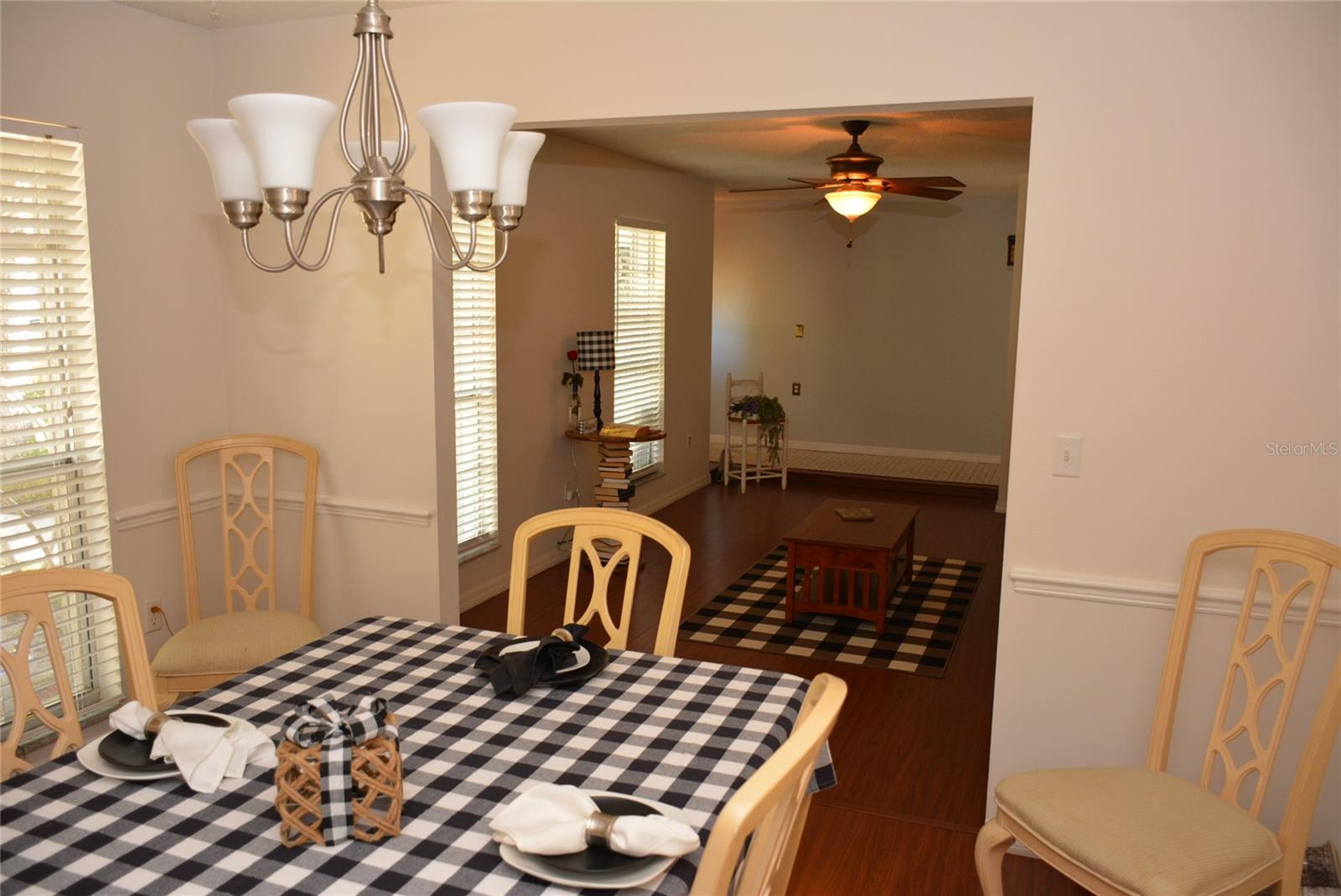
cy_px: 448
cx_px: 670
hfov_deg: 67.3
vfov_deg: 48.0
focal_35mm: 27
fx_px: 1006
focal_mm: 18
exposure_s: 1/60
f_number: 4
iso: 560
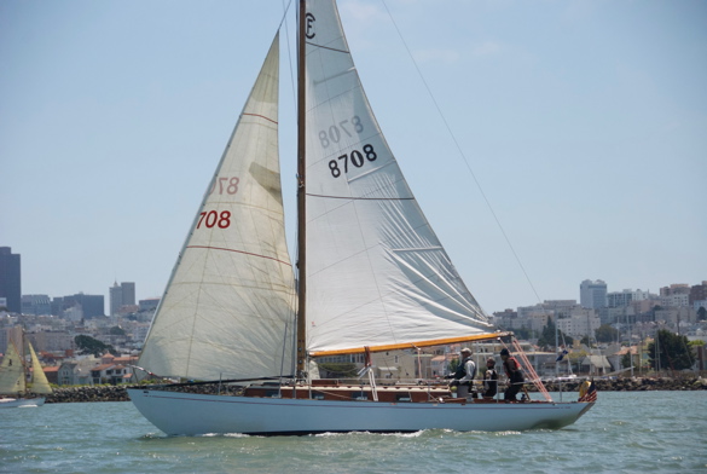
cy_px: 237
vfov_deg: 10.2
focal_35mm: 135
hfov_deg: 15.2
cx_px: 354
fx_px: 2655
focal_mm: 90
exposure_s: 1/4000
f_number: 5.3
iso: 800
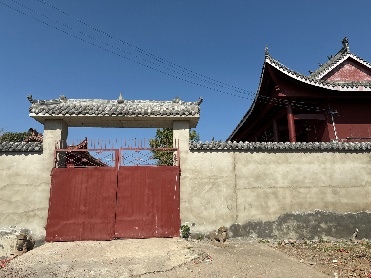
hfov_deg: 71.6
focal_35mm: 24
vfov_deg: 56.8
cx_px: 186
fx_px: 257
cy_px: 139
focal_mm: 6.86
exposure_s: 1/7092
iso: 80
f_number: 1.78
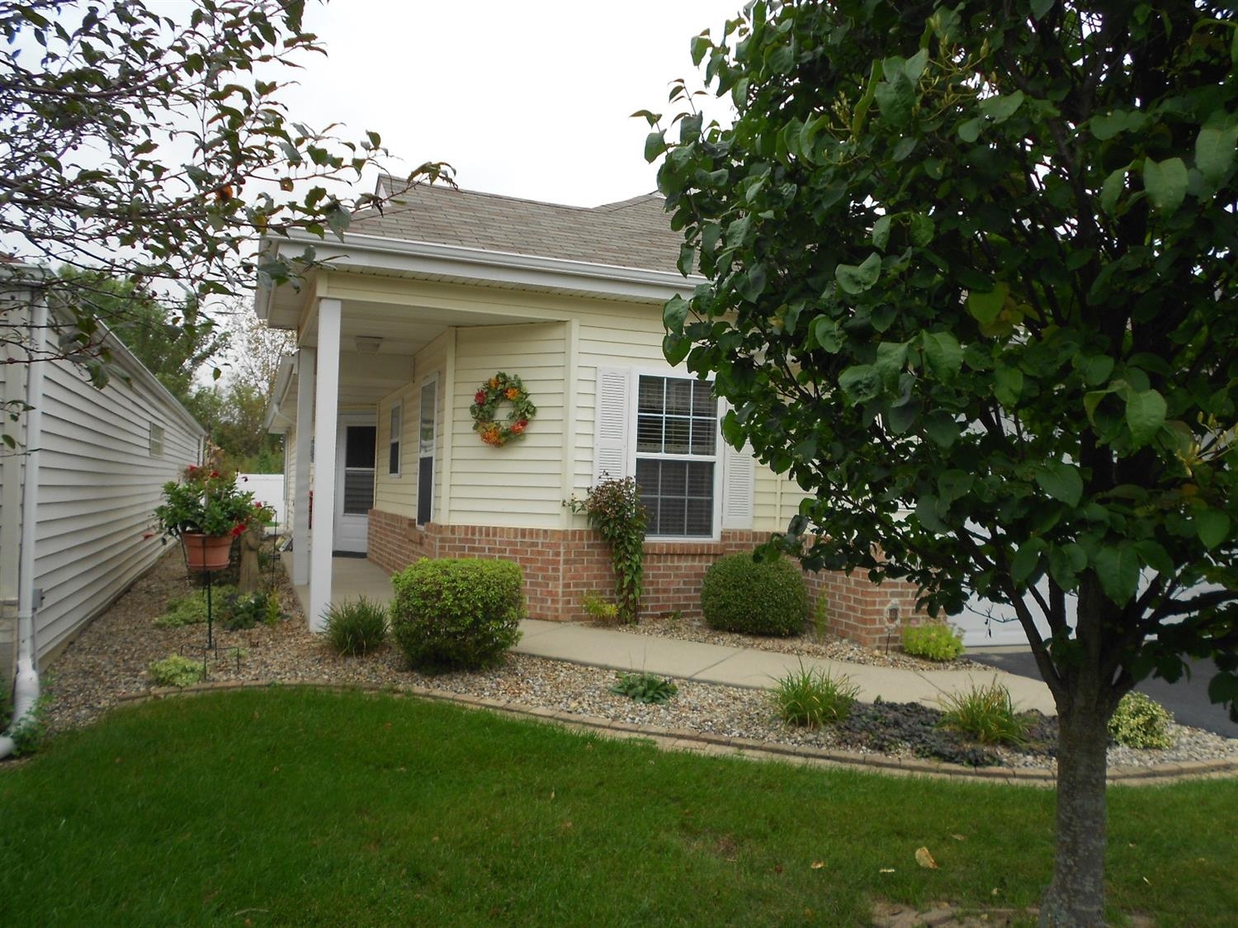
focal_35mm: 26
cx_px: 619
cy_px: 464
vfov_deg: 53.0
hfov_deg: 67.3
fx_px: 930
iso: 80
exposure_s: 1/200
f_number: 3.2
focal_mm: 4.6
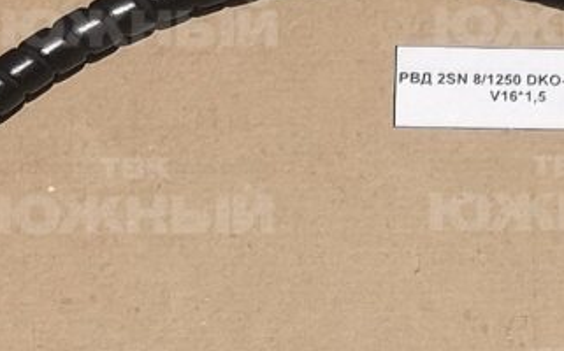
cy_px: 523
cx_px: 360
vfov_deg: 13.9
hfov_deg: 23.5
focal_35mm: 88
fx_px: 1351
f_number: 1.4
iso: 320
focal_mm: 4.66
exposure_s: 1/100
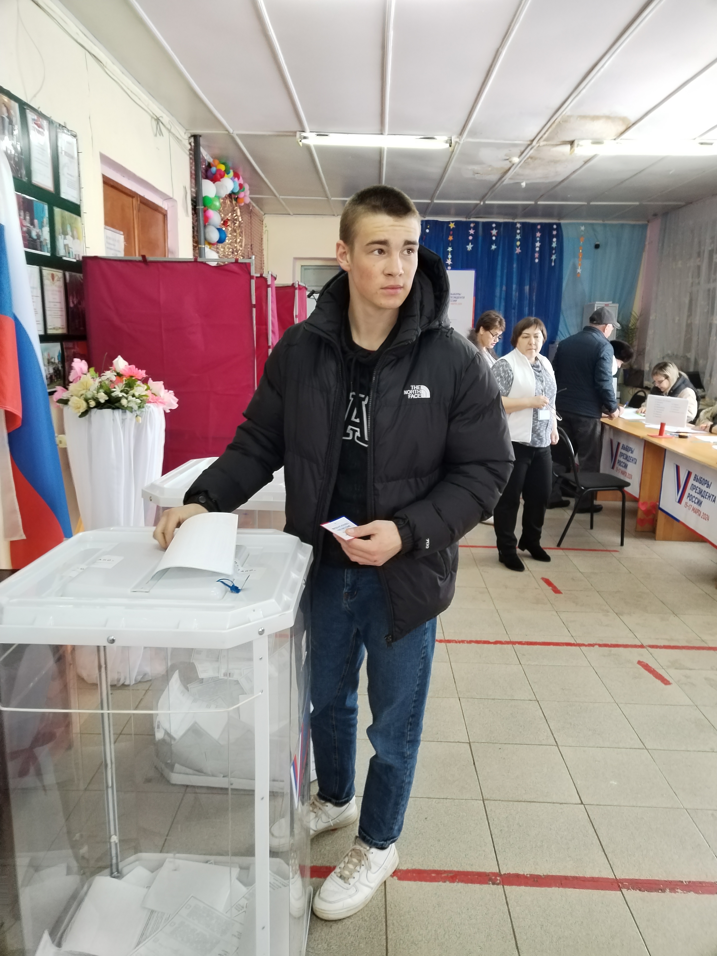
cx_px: 358
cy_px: 478
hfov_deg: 51.4
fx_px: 746
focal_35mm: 27
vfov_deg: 65.3
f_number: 1.8
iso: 458
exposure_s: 1/50
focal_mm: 4.75
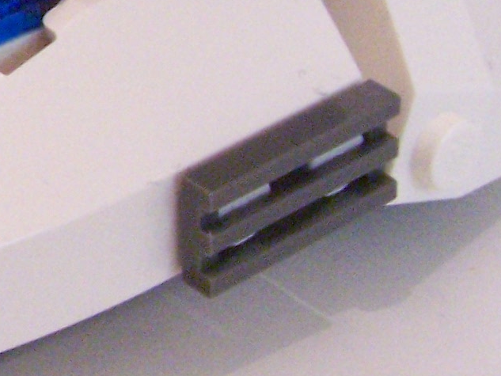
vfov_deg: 8.4
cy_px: -26
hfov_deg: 10.8
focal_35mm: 175
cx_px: -306
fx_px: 2533
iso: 400
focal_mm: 7.1
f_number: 8
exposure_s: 1/4
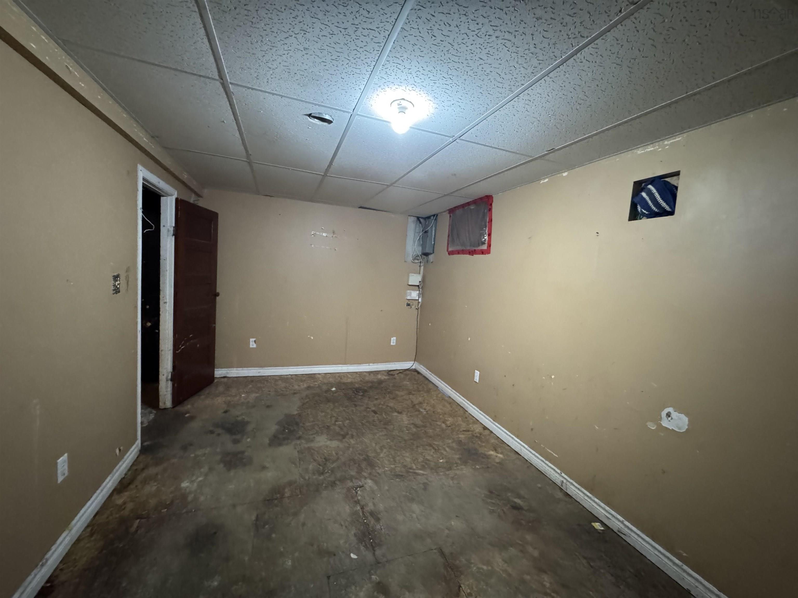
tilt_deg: -3.0
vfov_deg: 85.7
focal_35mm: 14
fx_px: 323
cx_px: 399
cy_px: 299
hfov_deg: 102.1
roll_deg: -4.0
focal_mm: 2.22
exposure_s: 1/40
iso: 1250
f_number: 2.2
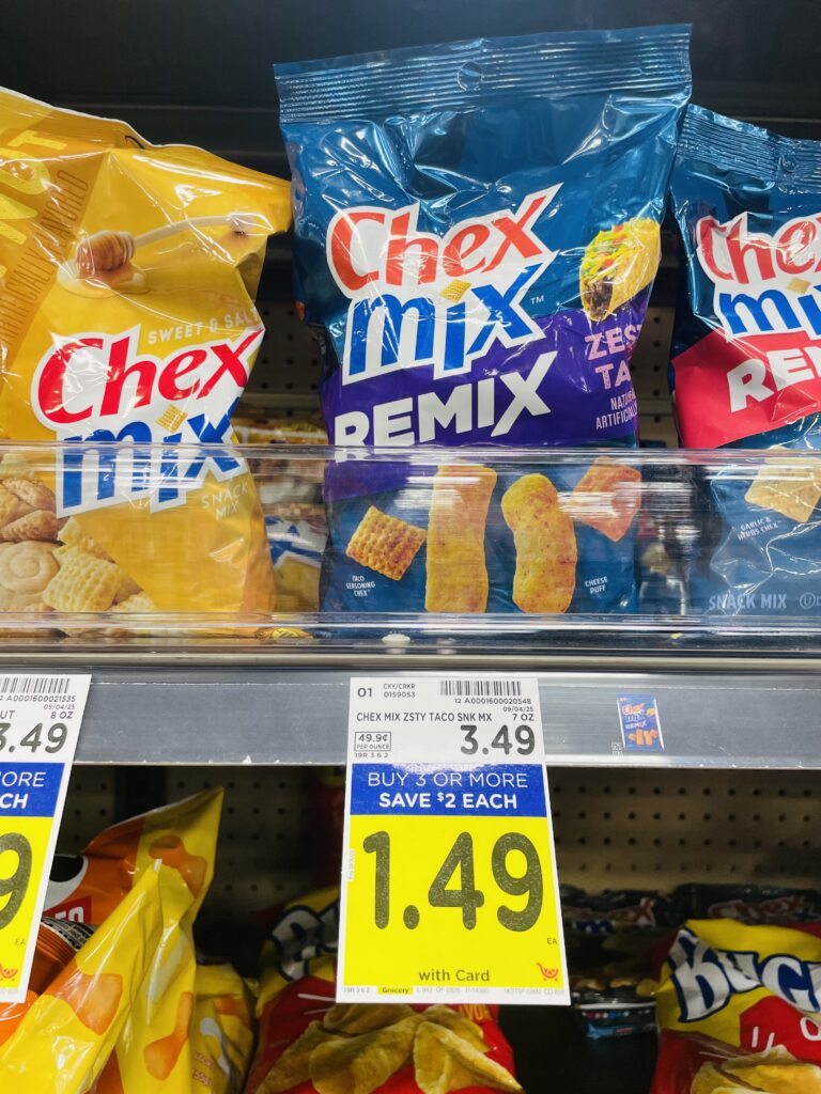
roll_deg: -0.8
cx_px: 410
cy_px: 547
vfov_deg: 67.3
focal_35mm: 26
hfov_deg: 53.1
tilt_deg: +1.8
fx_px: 822
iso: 125
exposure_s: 1/120
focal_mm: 4.2
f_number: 1.6
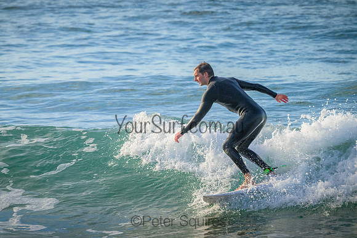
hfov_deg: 3.8
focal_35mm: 540
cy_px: 119
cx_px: 178
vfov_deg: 2.5
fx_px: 5356
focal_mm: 540
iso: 2800
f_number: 11
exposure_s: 1/2000
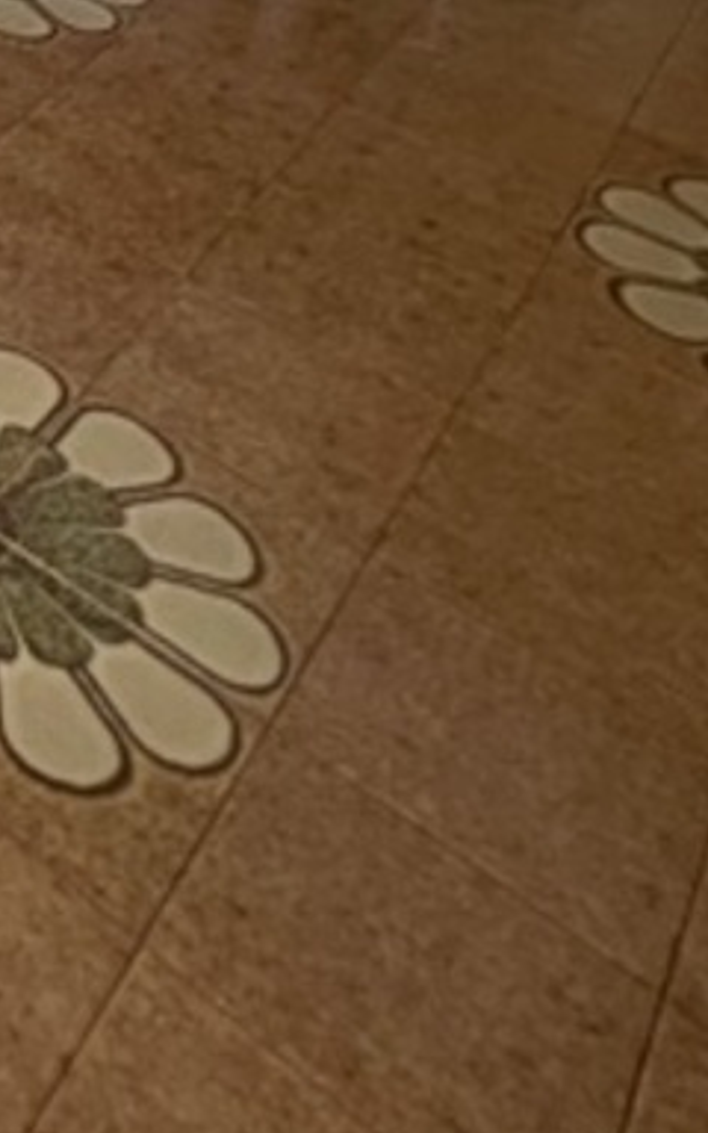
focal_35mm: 49
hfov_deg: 17.3
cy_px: -494
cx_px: -773
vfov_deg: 29.0
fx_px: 1513
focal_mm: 1.57
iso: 250
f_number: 1.8
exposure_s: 1/99
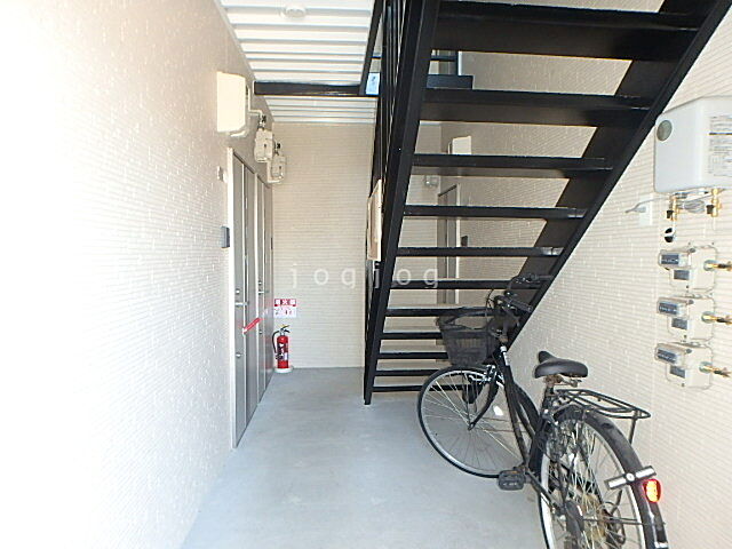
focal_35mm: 21
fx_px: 444
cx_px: 366
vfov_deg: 63.4
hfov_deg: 79.0
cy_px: 274
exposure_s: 1/30
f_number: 3.5
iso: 400
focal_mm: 3.7
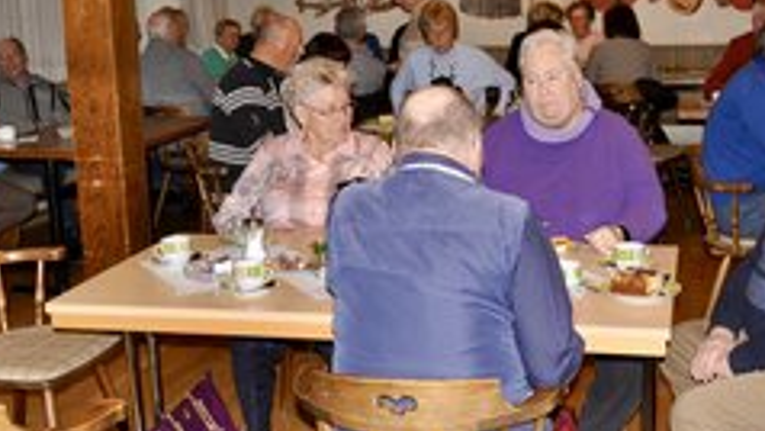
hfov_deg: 35.9
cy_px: 209
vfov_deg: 20.7
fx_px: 1177
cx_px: 444
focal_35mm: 58
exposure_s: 1/60
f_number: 3.8
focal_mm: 22
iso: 200
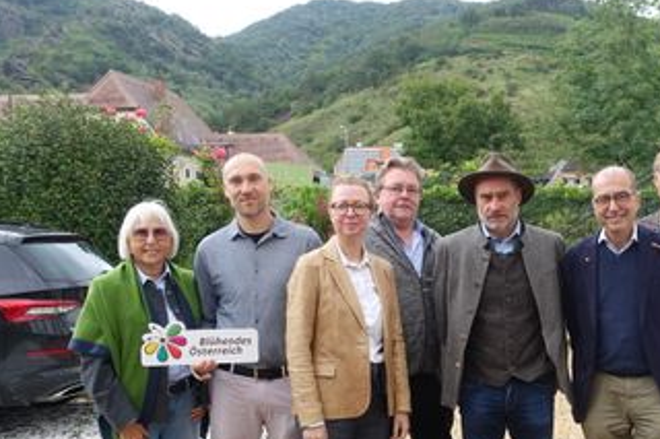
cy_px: 325
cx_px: 489
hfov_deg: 40.1
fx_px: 880
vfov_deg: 27.7
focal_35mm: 48
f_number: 3.5
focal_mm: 10.89
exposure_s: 1/80
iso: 125
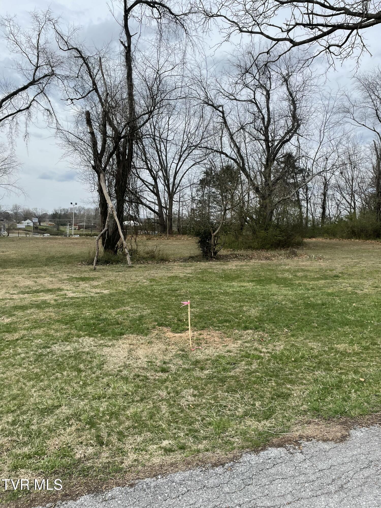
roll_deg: -3.6
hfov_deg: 53.1
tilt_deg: -5.1
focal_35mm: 26
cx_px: 190
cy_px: 254
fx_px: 382
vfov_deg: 67.3
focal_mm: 4.2
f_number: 1.6
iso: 32
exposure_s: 1/1770
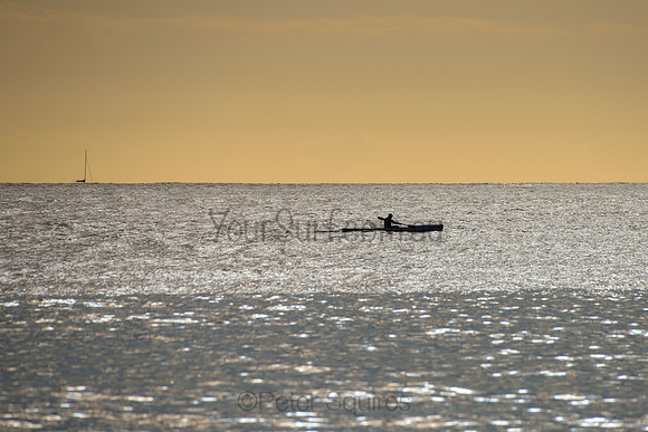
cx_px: 394
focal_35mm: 610
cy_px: 221
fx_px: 10985
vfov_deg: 2.3
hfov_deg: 3.4
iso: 64
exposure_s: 1/2000
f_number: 8
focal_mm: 500
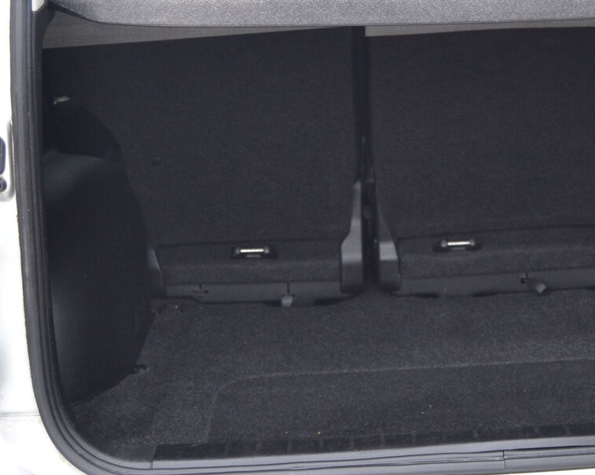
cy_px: 83
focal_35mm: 79
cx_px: 466
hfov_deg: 23.8
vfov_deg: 19.2
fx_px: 1391
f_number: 4.5
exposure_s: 1/80
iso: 400
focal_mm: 22
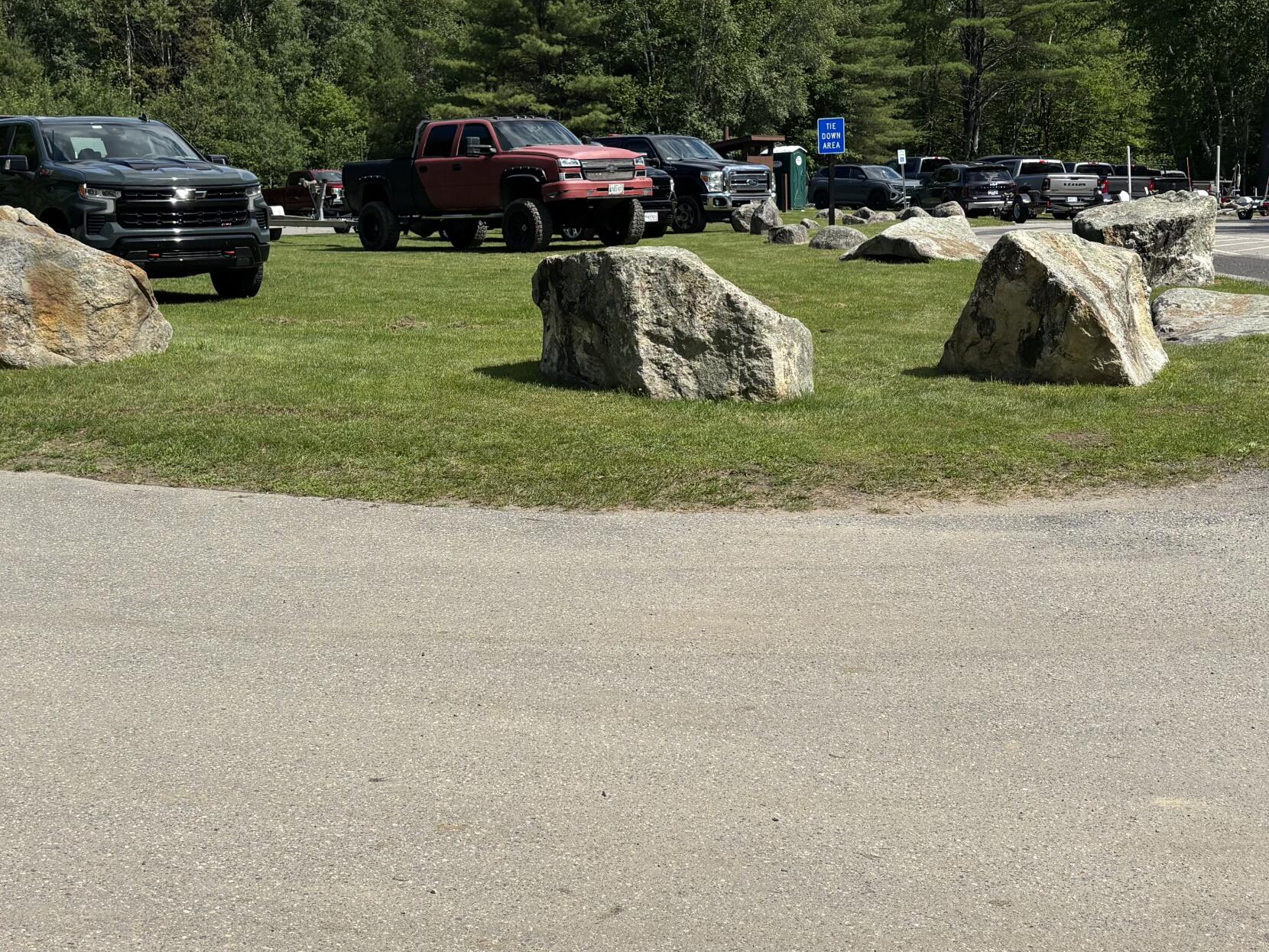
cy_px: 410
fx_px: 1723
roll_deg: +1.1
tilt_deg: -6.9
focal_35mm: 47
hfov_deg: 40.3
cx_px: 547
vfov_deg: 30.8
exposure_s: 1/6711
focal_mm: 5.96
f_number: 1.6
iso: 50
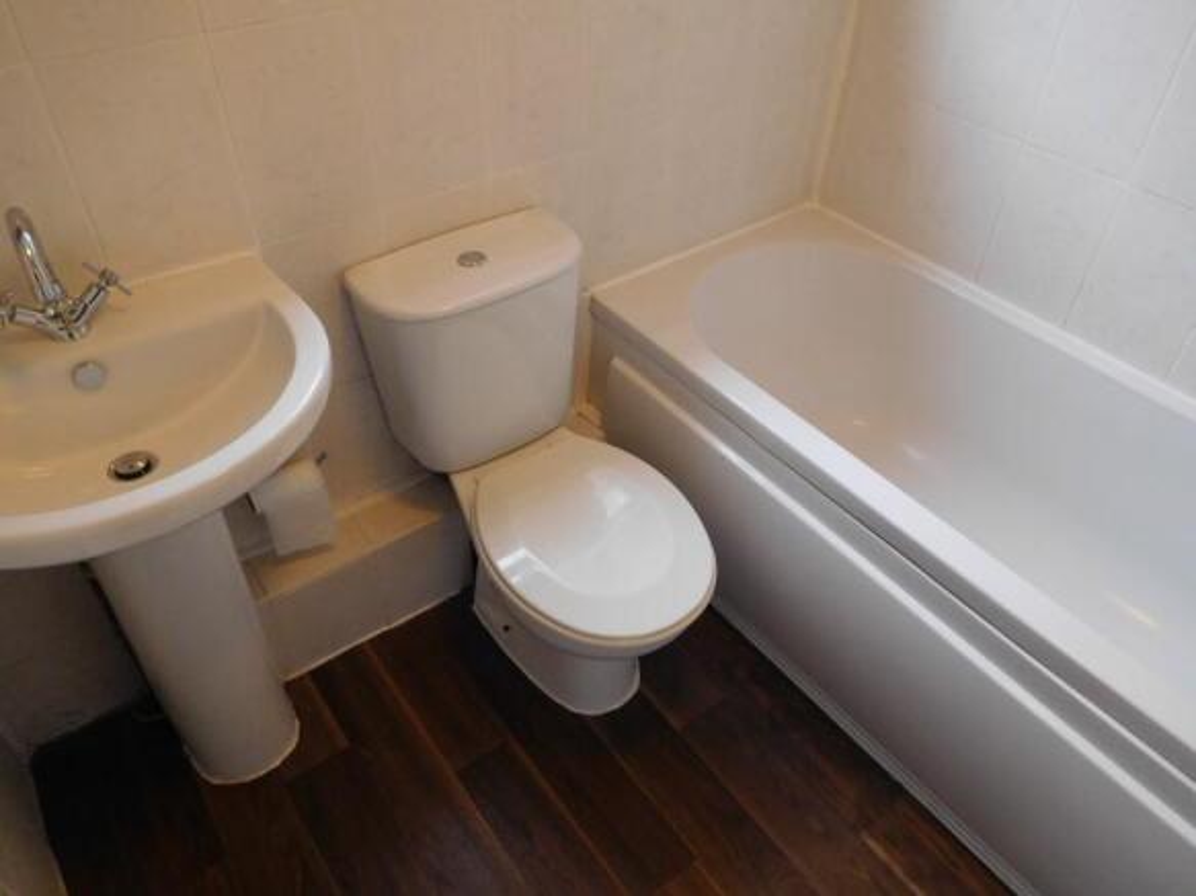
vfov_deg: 54.9
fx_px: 864
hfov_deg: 69.4
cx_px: 598
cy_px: 448
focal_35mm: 25
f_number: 3.4
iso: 400
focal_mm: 4.5
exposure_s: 1/25
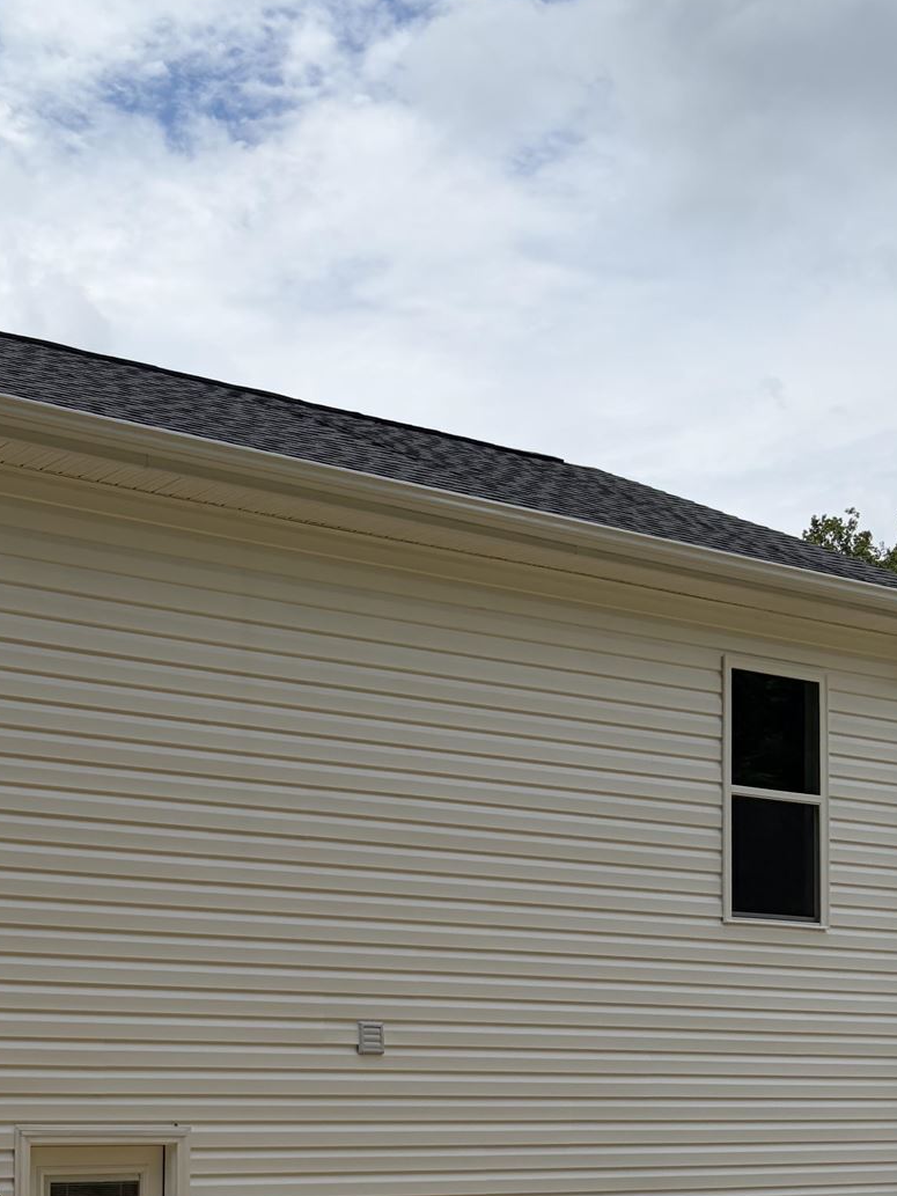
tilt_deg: +2.0
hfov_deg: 24.3
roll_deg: -1.0
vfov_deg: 32.2
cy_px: 990
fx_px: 2004
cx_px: 42
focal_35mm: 58
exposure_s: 1/6329
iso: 50
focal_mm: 5.96
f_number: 1.6
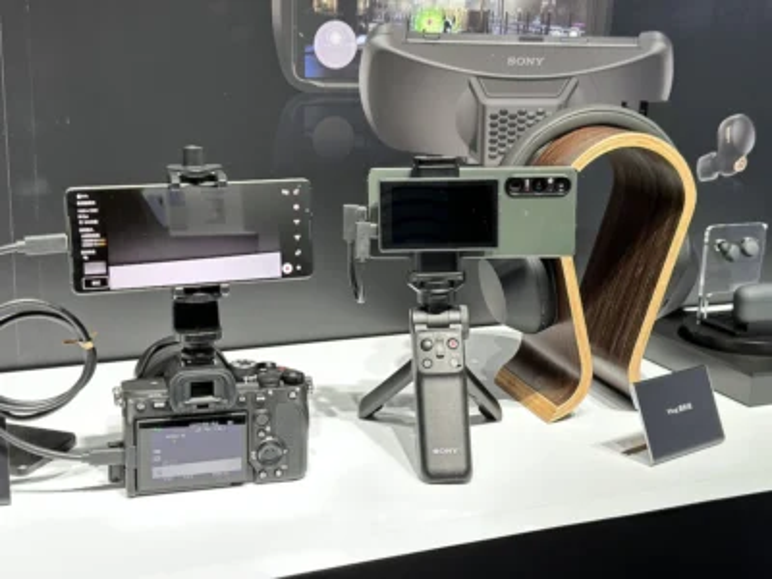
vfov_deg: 30.3
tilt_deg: -14.6
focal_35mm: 48
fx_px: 1070
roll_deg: -1.3
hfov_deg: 39.7
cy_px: 290
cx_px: 386
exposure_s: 1/60
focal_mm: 6.86
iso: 125
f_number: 1.78
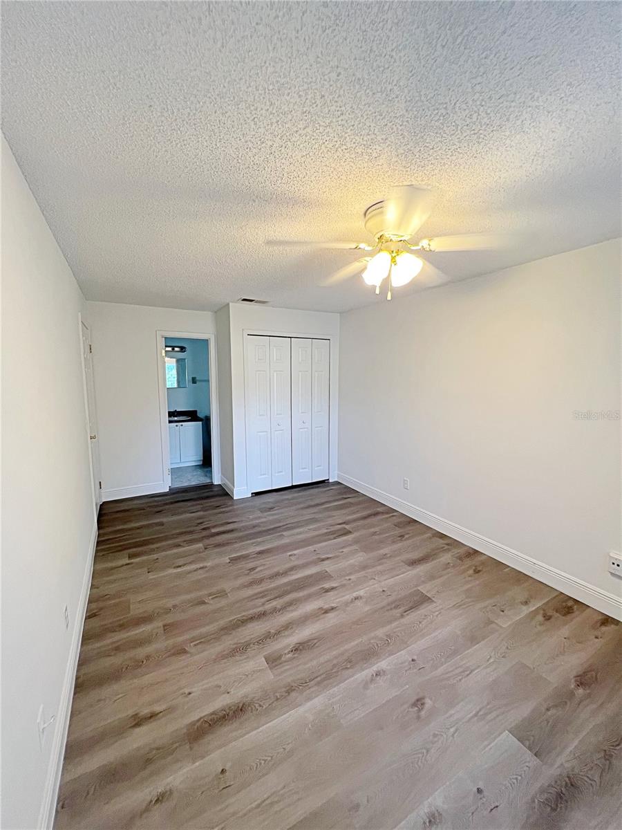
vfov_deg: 106.2
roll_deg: +0.0
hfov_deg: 89.9
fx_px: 311
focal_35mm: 13
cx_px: 311
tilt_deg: -6.9
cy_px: 415
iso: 100
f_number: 1.8
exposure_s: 1/120
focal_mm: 1.57
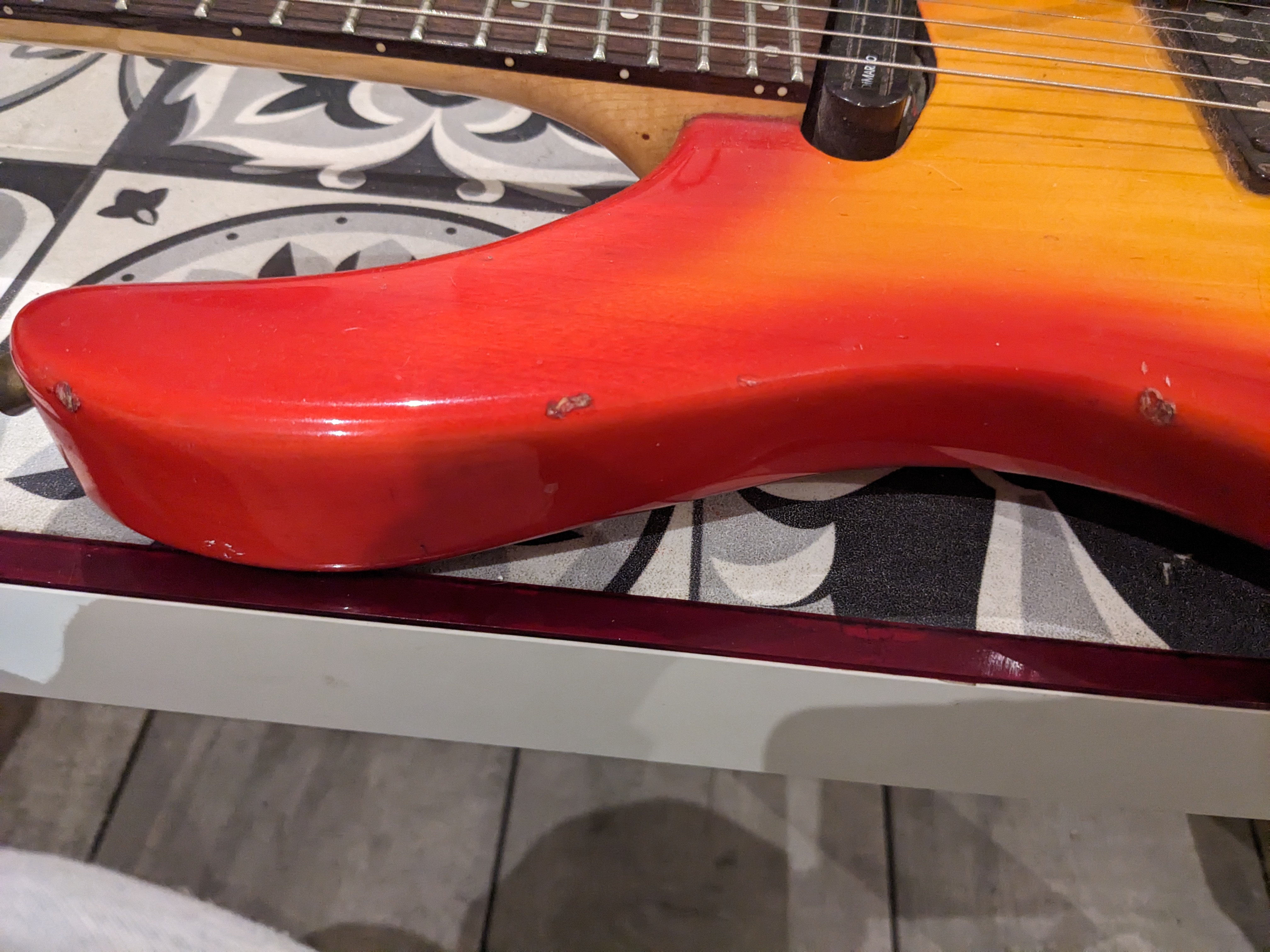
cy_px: 476
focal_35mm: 27
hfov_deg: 65.3
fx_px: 991
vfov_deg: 51.4
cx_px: 635
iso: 1182
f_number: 1.73
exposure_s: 1/15
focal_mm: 4.38
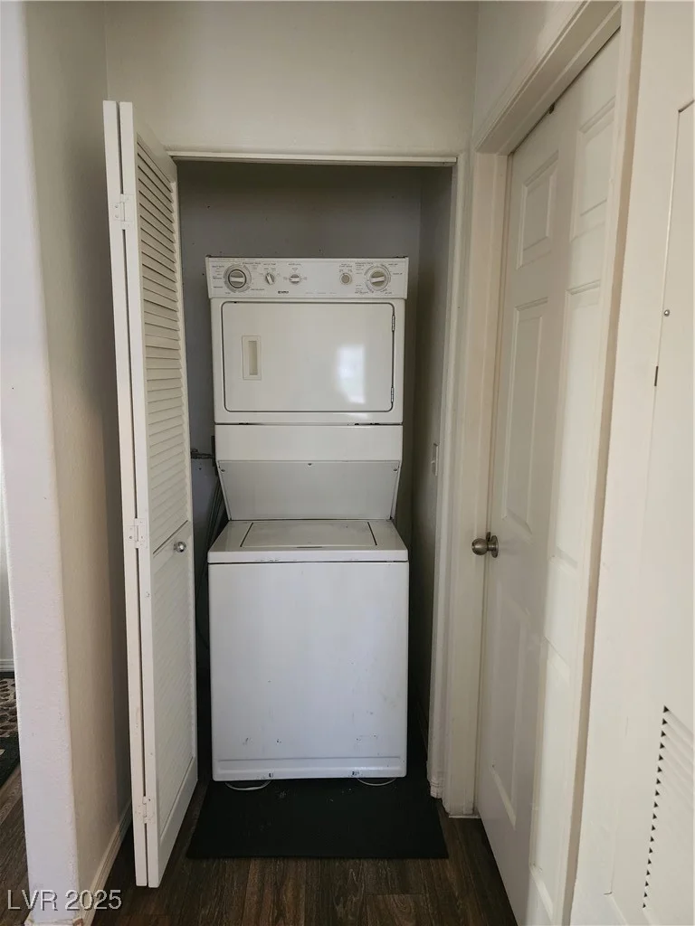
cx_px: 348
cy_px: 463
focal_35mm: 23
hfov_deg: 58.9
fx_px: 616
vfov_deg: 73.9
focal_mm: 6.4
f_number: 1.8
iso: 640
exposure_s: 1/40
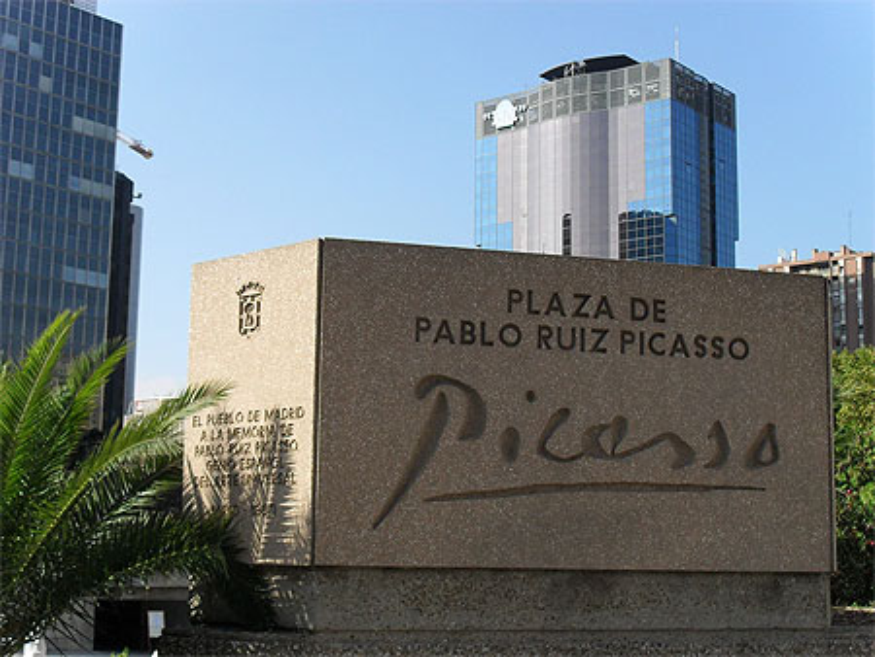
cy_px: 328
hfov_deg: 33.8
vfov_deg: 25.7
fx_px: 1442
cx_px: 438
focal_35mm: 57
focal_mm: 10.1
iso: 100
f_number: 4.3
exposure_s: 1/500
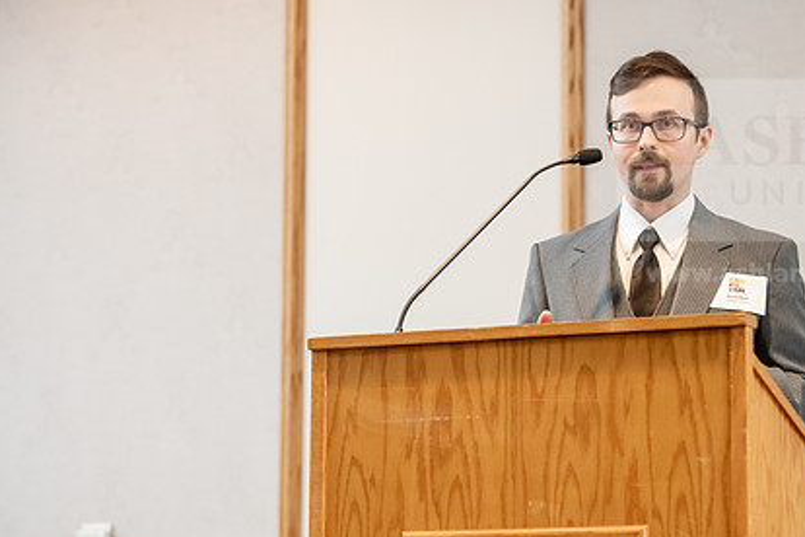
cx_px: 558
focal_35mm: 147
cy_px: 314
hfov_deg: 13.9
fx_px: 3287
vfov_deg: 9.3
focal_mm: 105
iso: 2000
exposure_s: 1/200
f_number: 3.2
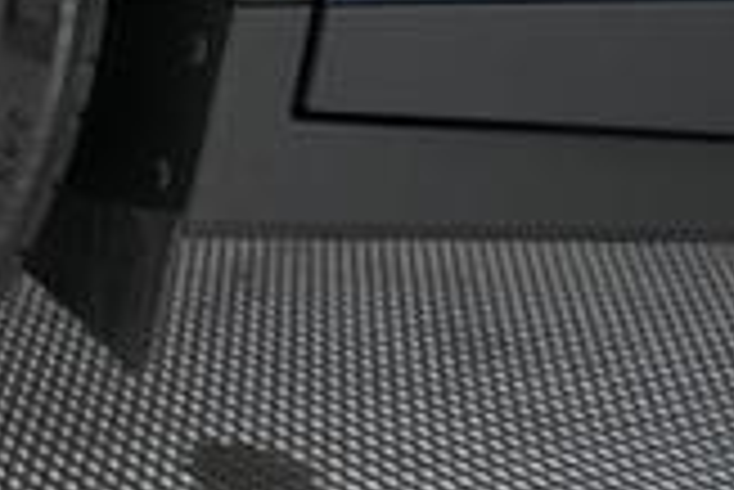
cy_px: -117
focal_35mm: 106
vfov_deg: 12.6
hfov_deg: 16.2
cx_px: -590
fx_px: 2163
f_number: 2.8
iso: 5000
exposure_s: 1/320
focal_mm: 27
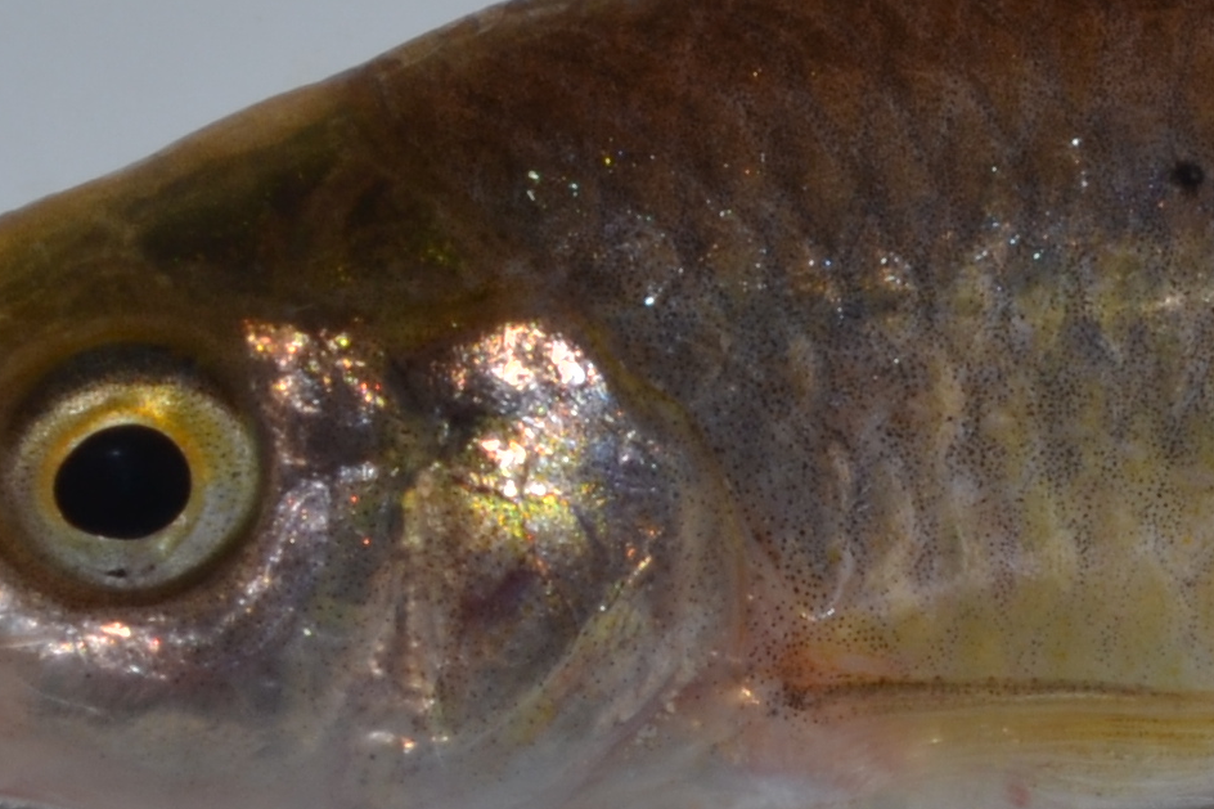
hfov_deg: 6.9
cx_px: 1959
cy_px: 273
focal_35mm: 293
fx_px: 9878
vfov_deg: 4.7
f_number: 20
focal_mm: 40
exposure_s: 1/160
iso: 100
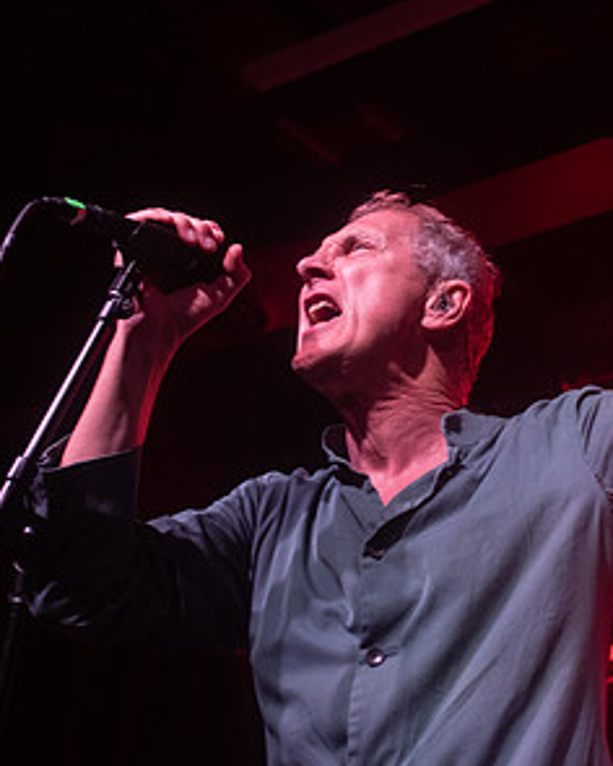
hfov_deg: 21.1
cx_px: 440
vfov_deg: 26.3
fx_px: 1633
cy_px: 283
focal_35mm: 72
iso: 2000
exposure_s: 1/160
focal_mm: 35
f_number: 3.2
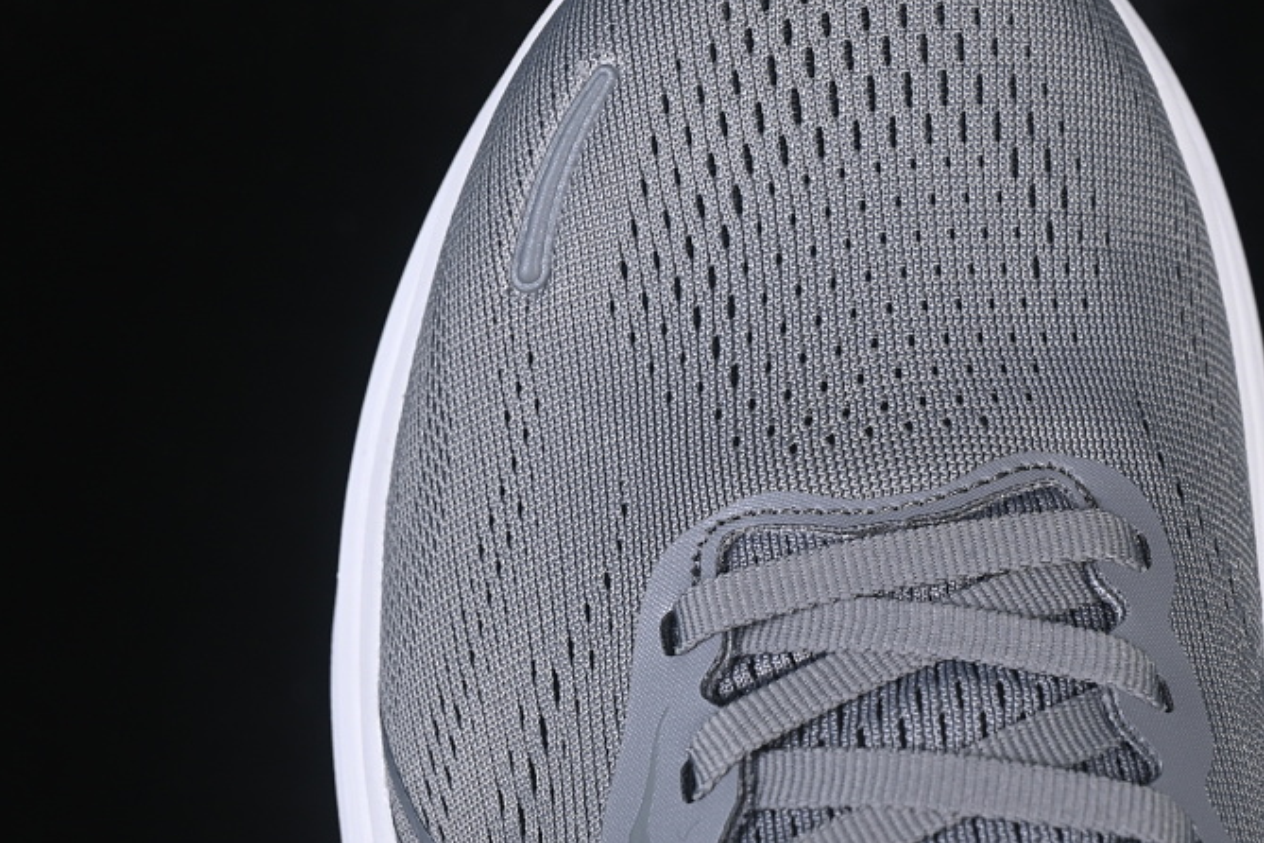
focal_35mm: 121
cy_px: 427
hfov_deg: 16.9
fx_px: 4248
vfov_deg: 11.3
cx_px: 835
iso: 160
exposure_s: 1/80
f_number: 7.1
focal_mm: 50
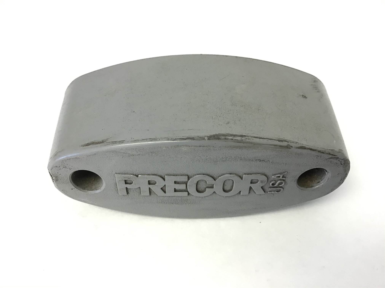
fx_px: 345
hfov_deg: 58.4
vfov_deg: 45.4
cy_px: 144
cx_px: 192
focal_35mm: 31
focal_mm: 3.3
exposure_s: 1/30
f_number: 2.4
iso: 40
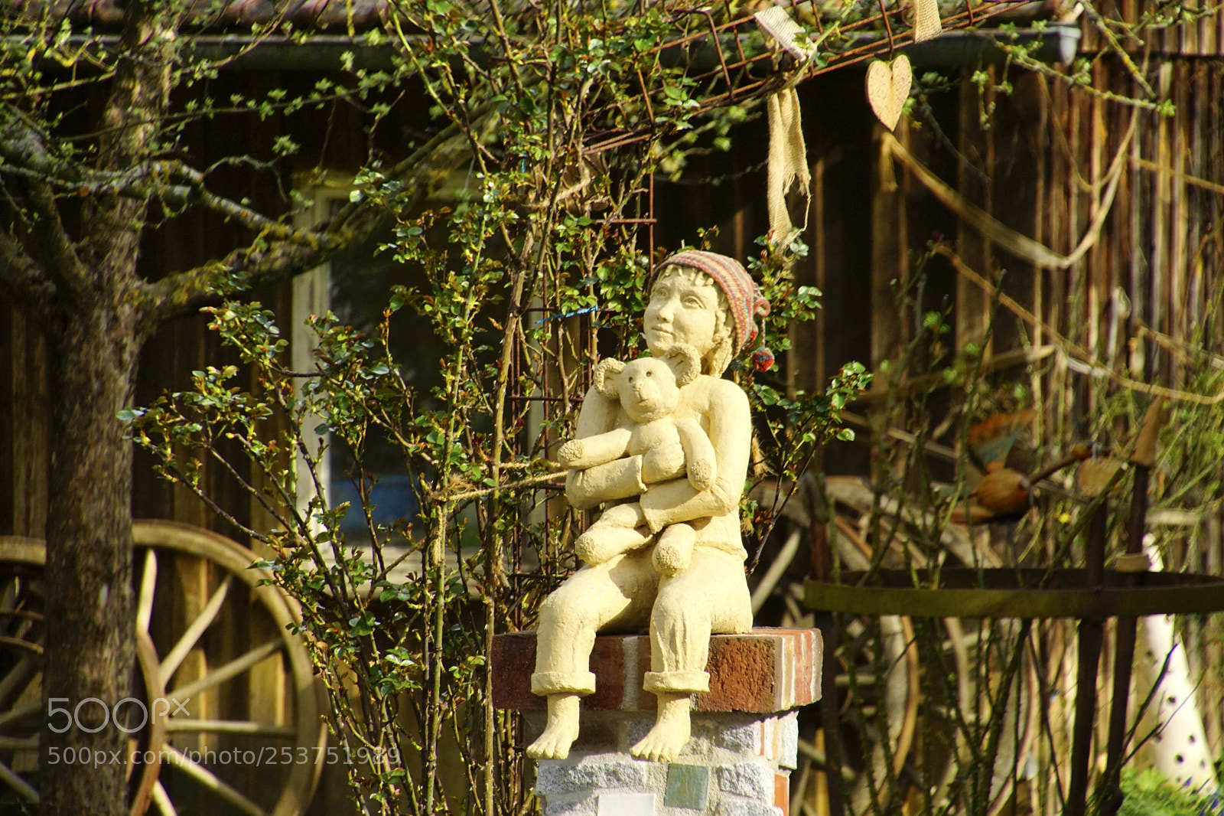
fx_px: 10707
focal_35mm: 315
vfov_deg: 4.4
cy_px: 408
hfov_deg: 6.5
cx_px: 612
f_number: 8
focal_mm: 210
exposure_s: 1/500
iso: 640
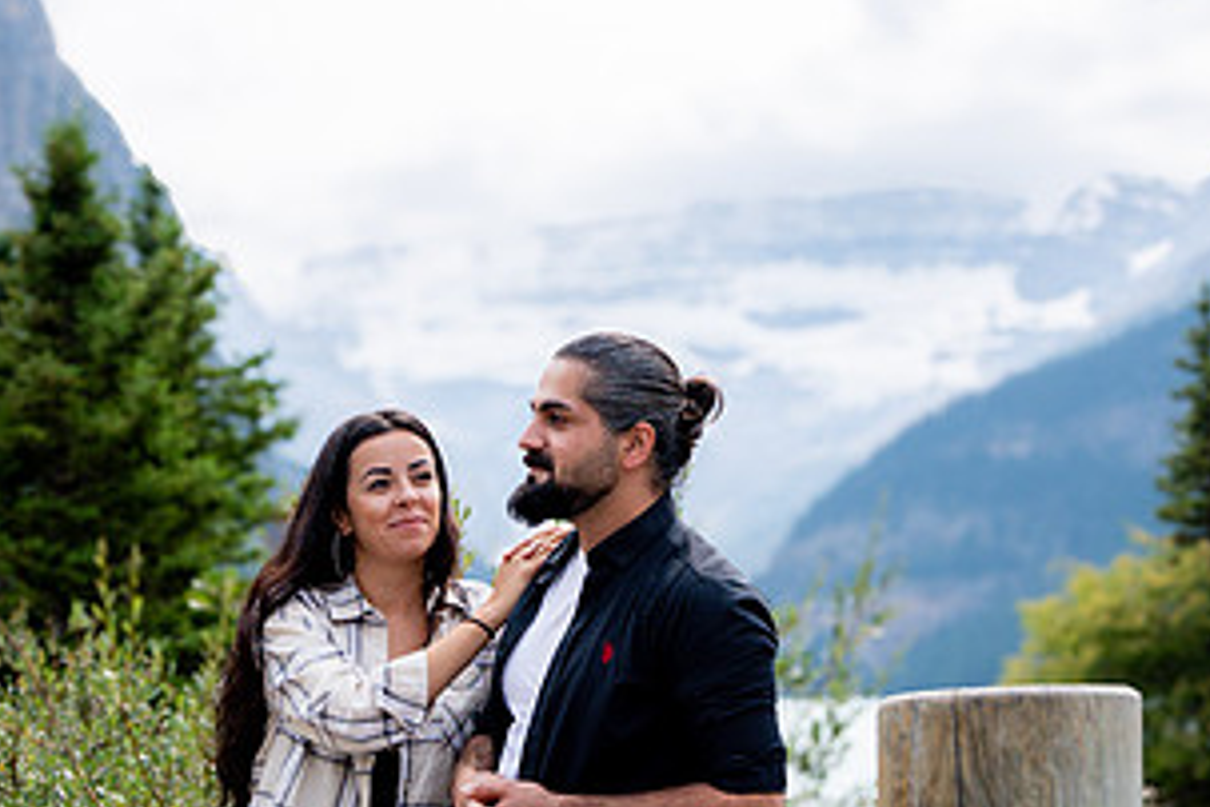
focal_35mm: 67
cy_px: 497
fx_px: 2252
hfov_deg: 30.1
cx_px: 639
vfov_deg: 20.3
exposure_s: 1/1250
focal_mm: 35
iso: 200
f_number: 5
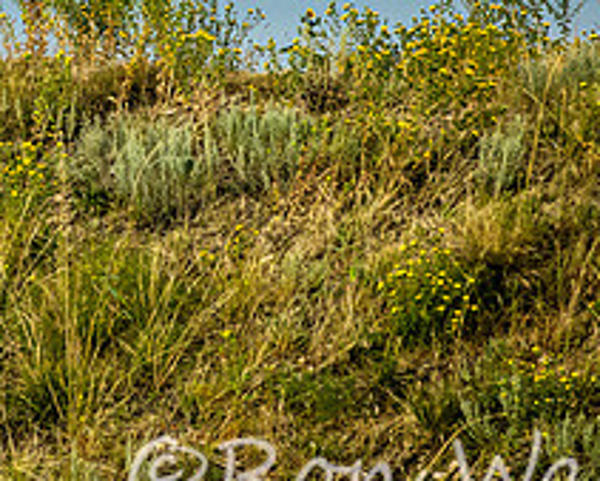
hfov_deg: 1.9
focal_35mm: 1008
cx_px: -68
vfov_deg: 1.5
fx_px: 17908
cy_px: 1
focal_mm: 143.15
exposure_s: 1/320
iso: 640
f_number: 4
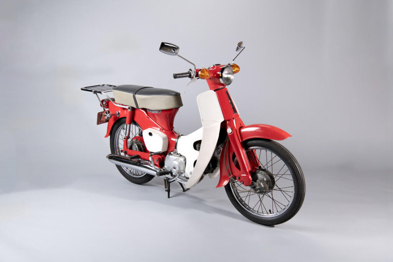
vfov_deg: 33.4
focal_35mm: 40
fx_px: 437
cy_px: 131
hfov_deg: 48.5
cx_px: 196
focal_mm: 40
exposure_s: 1/100
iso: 100
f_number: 8
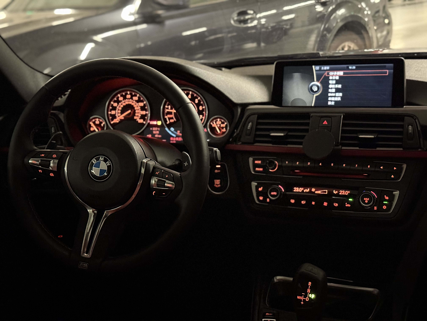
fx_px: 592
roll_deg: +4.4
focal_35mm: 48
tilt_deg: -16.6
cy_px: 160
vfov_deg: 30.3
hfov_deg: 39.7
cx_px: 214
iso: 3200
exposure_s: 1/15
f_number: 1.78
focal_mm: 6.76
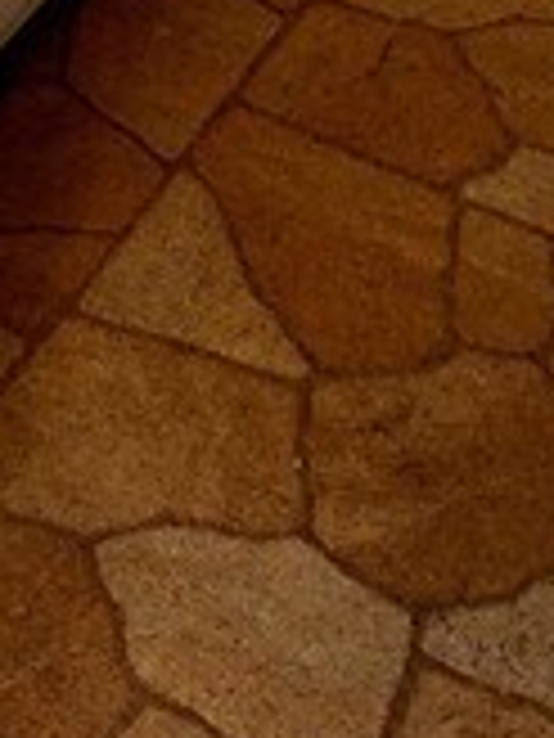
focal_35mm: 150
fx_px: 3201
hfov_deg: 9.5
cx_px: -396
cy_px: -1148
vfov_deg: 10.8
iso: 320
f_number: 1.8
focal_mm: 5
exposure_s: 1/120
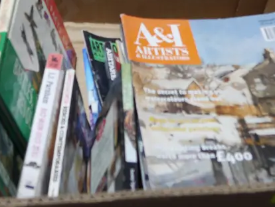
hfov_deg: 23.2
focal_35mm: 84
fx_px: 668
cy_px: -18
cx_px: 92
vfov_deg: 17.0
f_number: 4
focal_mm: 17
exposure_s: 1/60
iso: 200
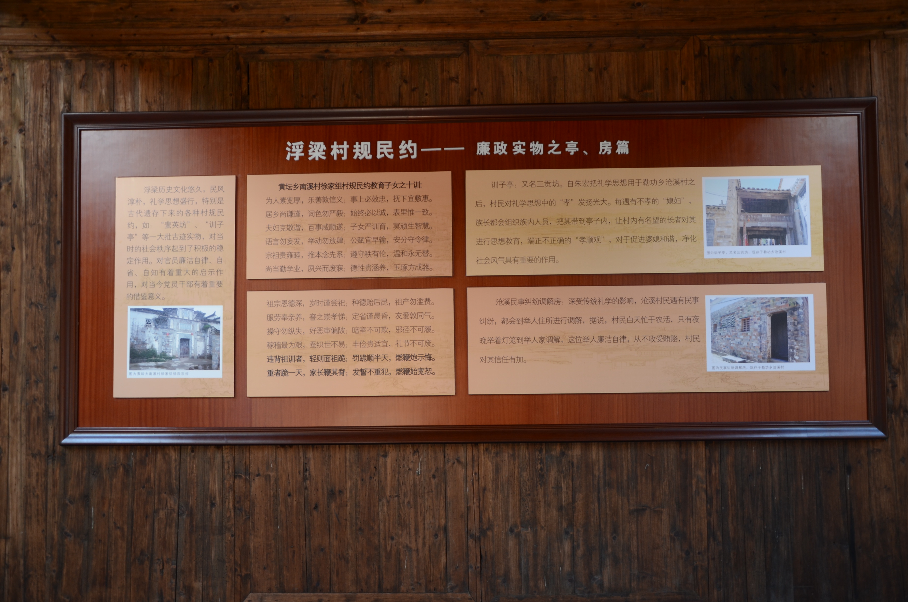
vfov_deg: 36.7
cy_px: 301
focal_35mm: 36
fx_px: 906
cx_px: 454
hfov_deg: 53.2
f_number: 4.5
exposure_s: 1/30
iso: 250
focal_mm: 24
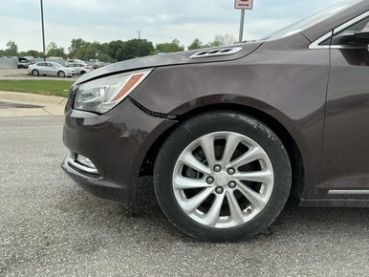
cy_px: 139
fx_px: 309
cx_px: 180
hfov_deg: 61.6
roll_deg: -1.8
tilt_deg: -11.4
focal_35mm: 29
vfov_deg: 48.3
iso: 25
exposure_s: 1/869
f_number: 1.8
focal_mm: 3
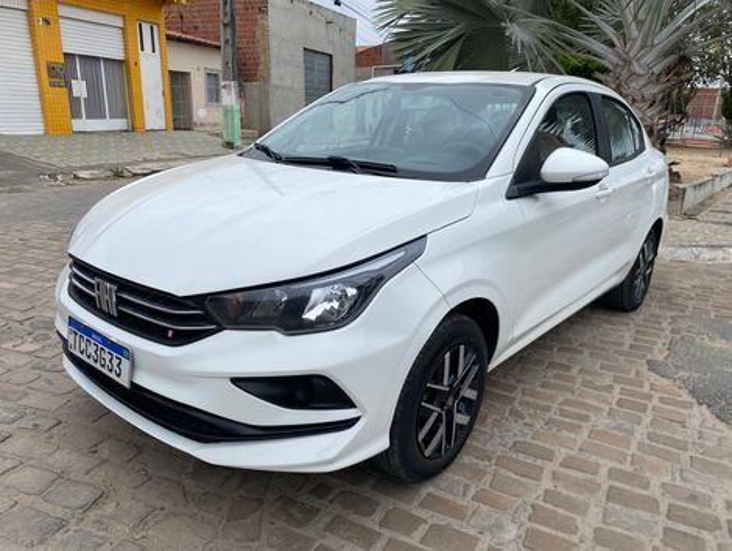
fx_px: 551
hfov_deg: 67.2
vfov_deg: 53.2
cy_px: 276
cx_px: 366
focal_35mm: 26
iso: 32
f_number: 1.8
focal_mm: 4.25
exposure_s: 1/2315
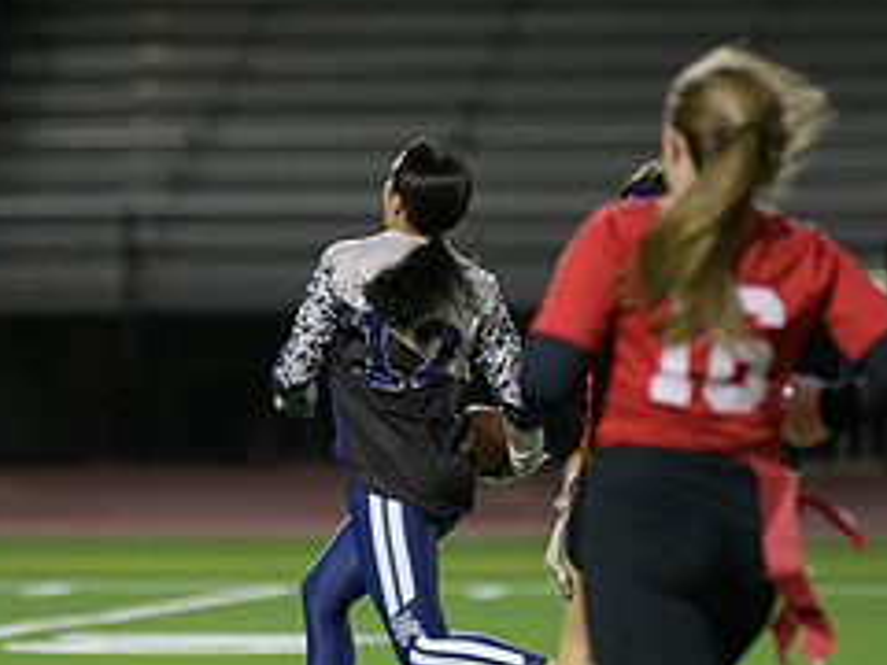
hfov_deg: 4.3
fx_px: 11915
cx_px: 255
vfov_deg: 3.2
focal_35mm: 465
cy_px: 393
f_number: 2.8
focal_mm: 200
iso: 3200
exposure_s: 1/640
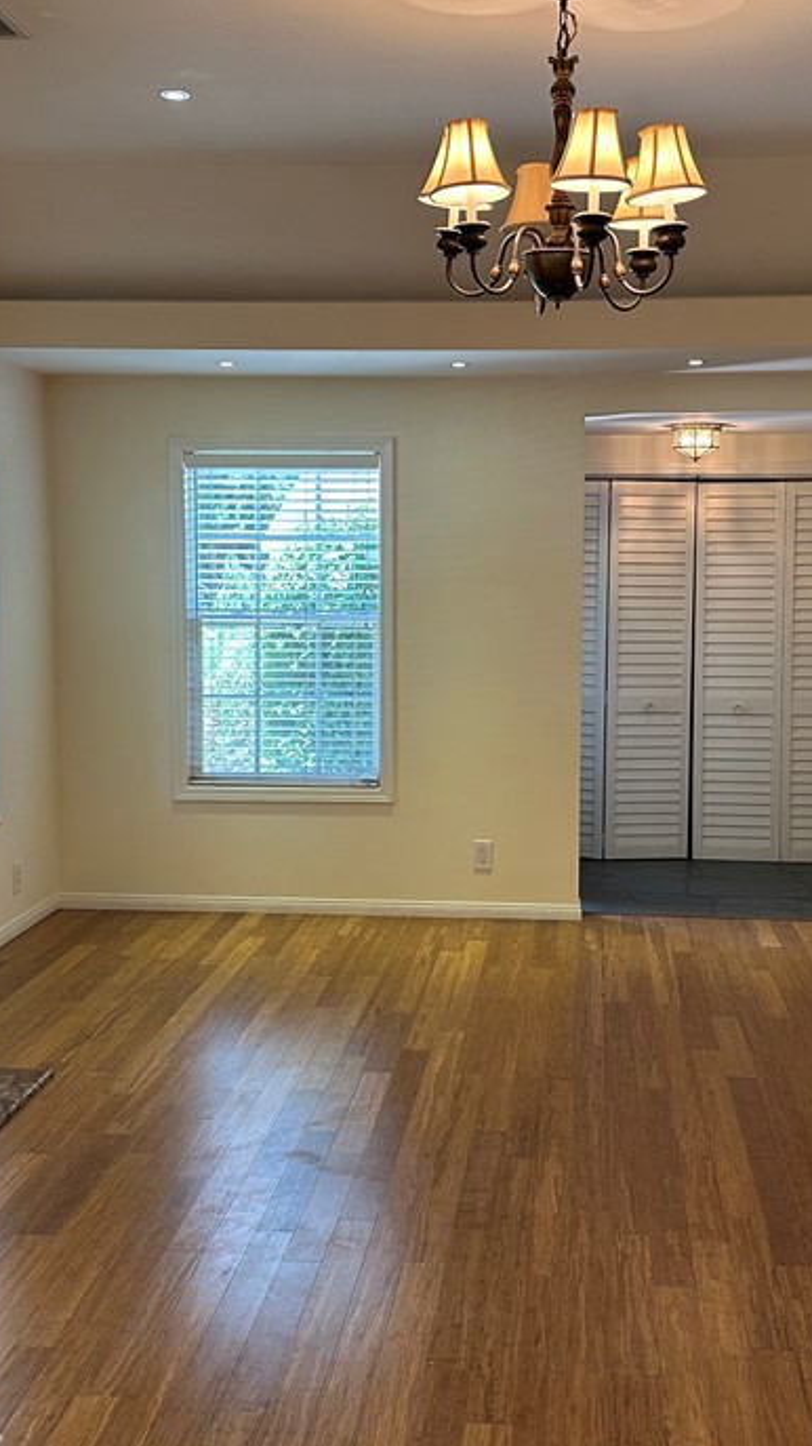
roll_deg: +0.5
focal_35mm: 39
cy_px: 674
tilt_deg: -3.6
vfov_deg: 51.6
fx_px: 1494
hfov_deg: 30.4
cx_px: 450
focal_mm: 6.86
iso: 200
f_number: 1.78
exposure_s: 1/120
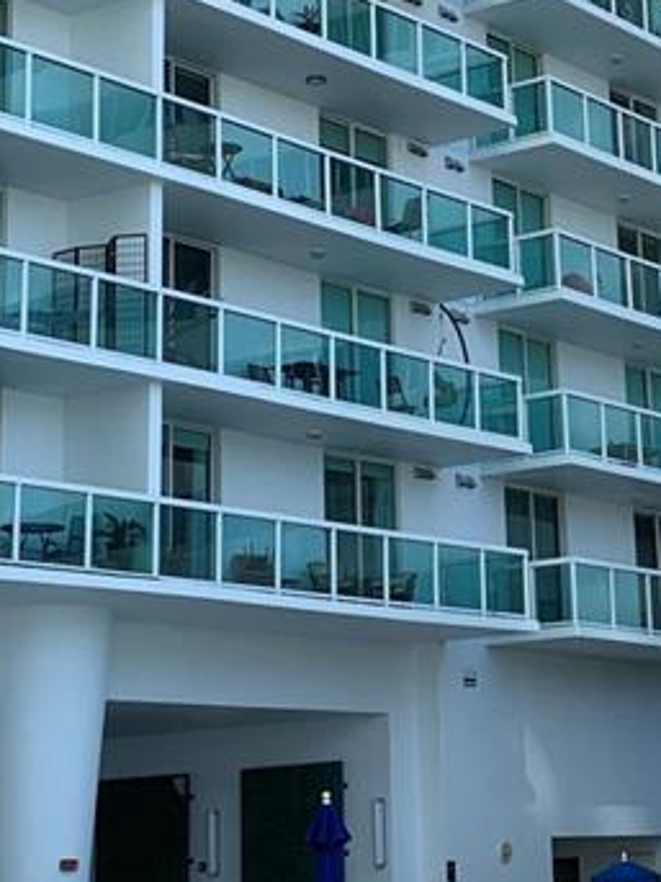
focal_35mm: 91
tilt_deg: +18.8
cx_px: 476
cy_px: 177
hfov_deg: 16.2
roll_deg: +2.7
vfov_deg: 21.3
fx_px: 2318
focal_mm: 4.25
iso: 25
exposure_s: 1/981
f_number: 1.8
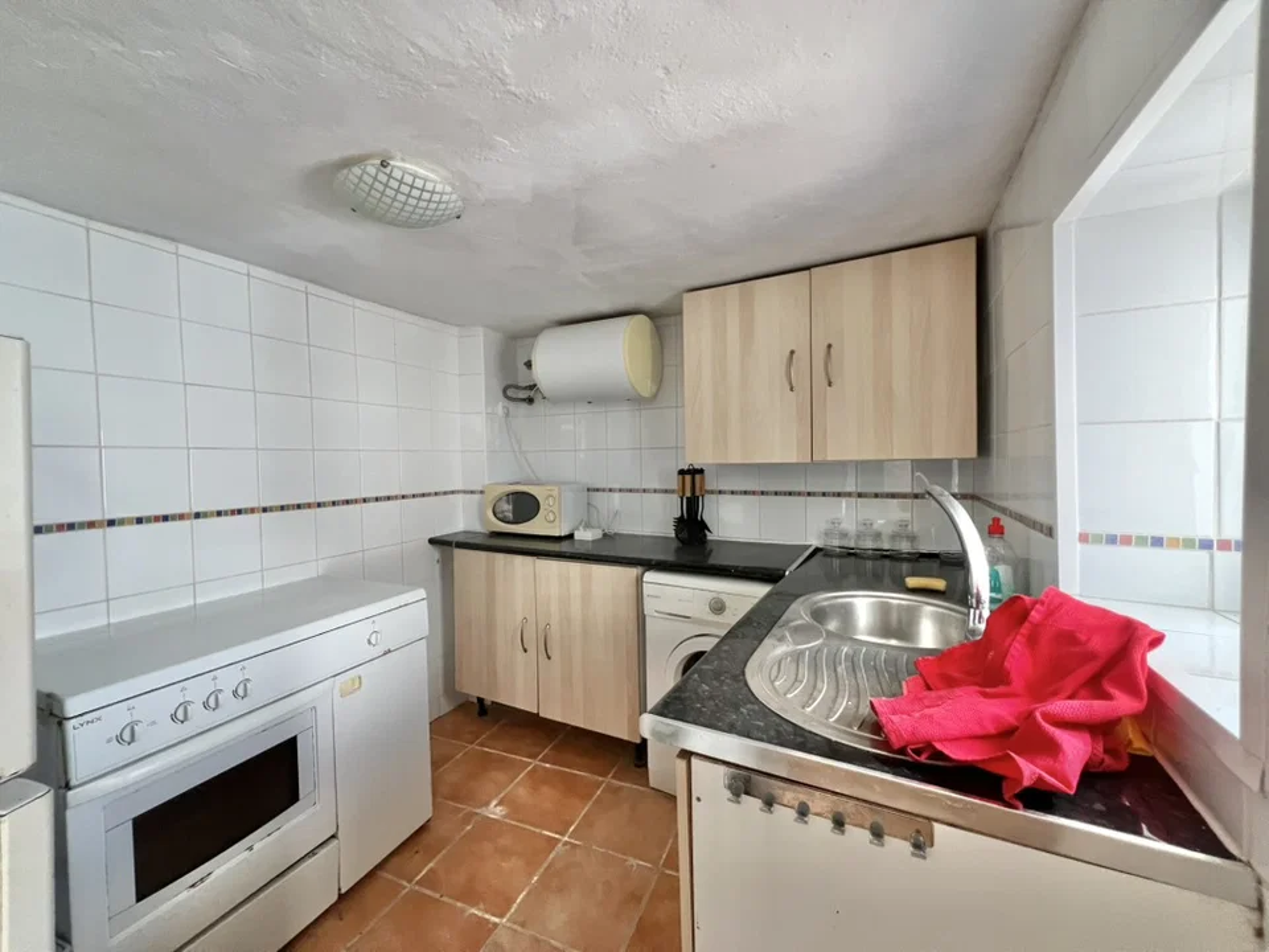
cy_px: 476
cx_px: 634
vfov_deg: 89.9
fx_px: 477
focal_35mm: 13
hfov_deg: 106.2
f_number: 1.8
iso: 250
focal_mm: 1.57
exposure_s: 1/99
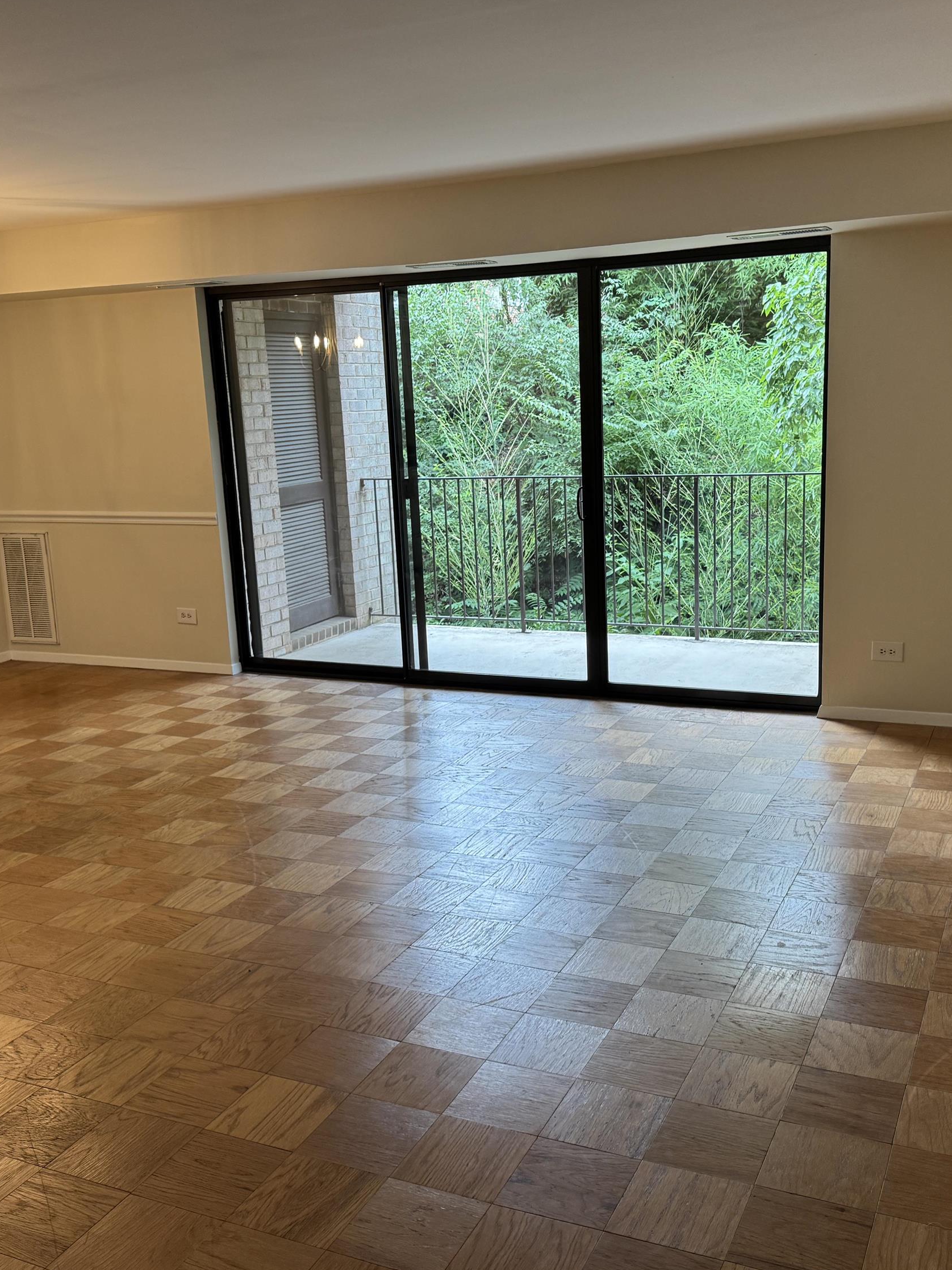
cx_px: 521
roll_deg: +1.8
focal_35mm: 33
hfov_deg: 42.9
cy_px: 639
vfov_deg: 55.3
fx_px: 1210
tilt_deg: -12.5
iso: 160
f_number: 1.78
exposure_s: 1/120
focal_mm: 6.76
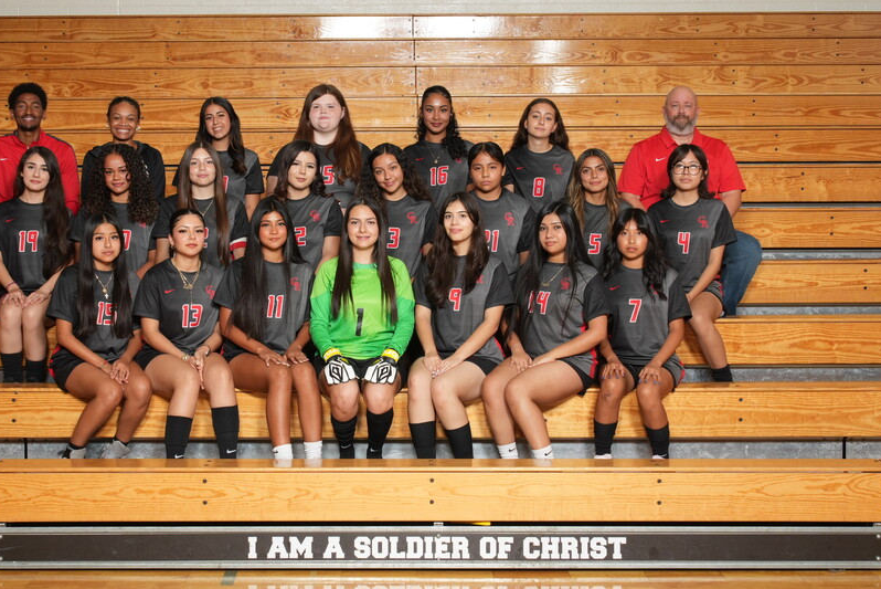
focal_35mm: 59
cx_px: 375
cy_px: 270
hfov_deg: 33.9
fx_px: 1445
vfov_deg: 23.0
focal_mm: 46
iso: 500
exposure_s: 1/100
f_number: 10
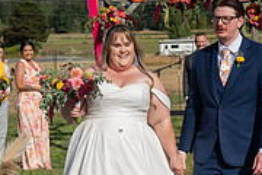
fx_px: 822
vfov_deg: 12.1
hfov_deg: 18.1
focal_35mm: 113
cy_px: 133
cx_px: 156
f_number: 5
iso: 400
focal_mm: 35
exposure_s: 1/8000
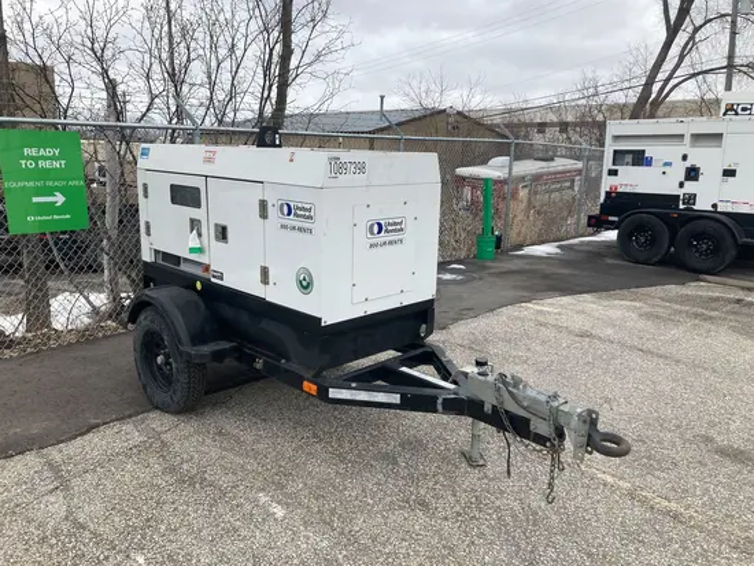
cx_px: 377
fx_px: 610
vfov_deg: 49.8
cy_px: 283
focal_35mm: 28
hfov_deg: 63.4
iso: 20
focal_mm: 3.99
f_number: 1.8
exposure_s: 1/972
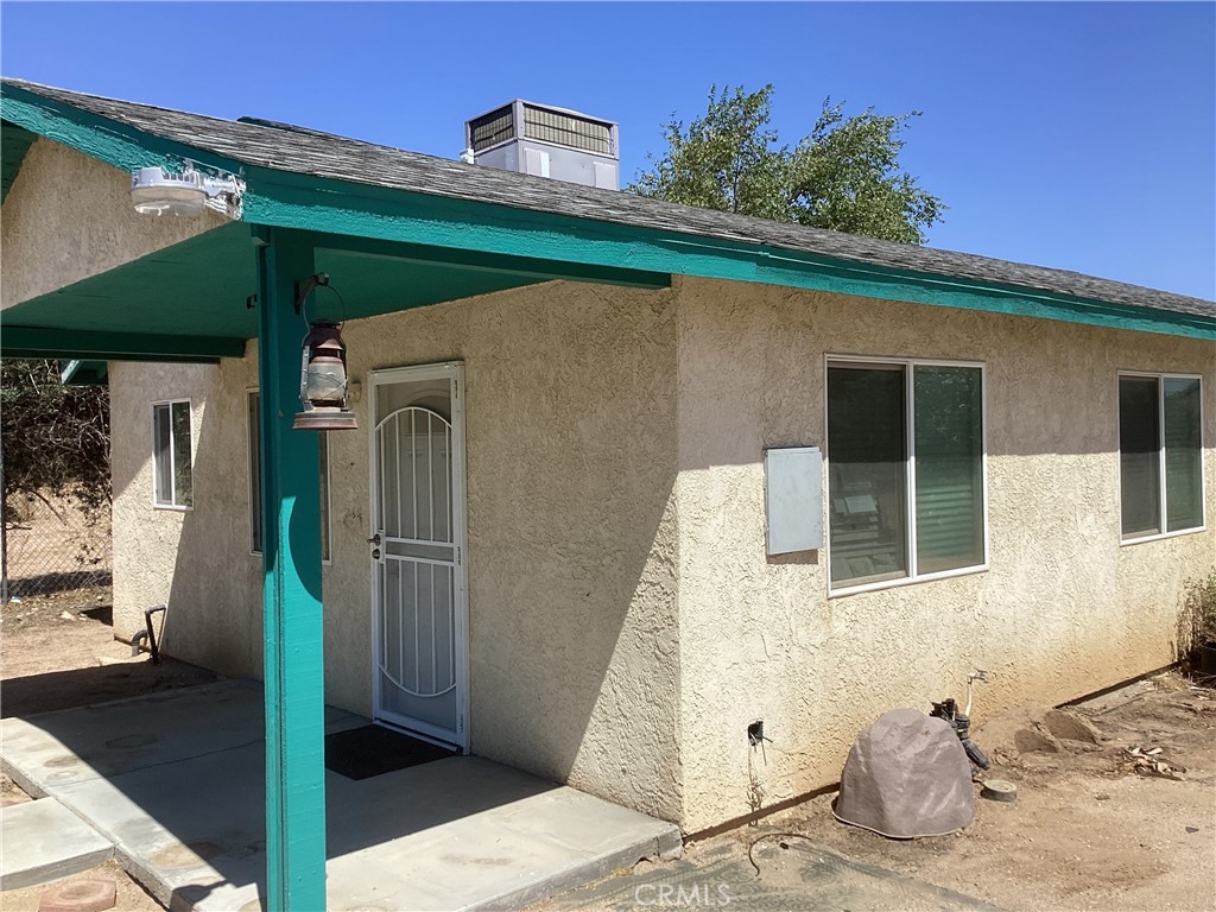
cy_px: 456
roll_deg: +0.3
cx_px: 608
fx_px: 1089
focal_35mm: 31
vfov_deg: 45.4
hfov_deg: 58.4
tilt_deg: +0.5
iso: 25
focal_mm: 3.3
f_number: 2.4
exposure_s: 1/1733
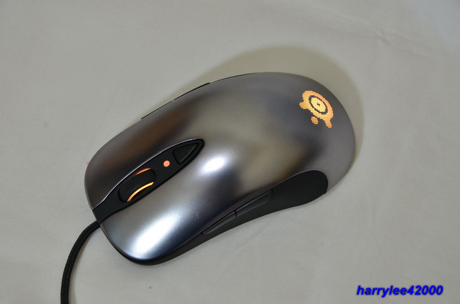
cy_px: 152
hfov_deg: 18.2
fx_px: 1435
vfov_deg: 12.1
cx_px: 230
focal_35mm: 112
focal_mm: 75
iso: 400
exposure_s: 1/20
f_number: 9
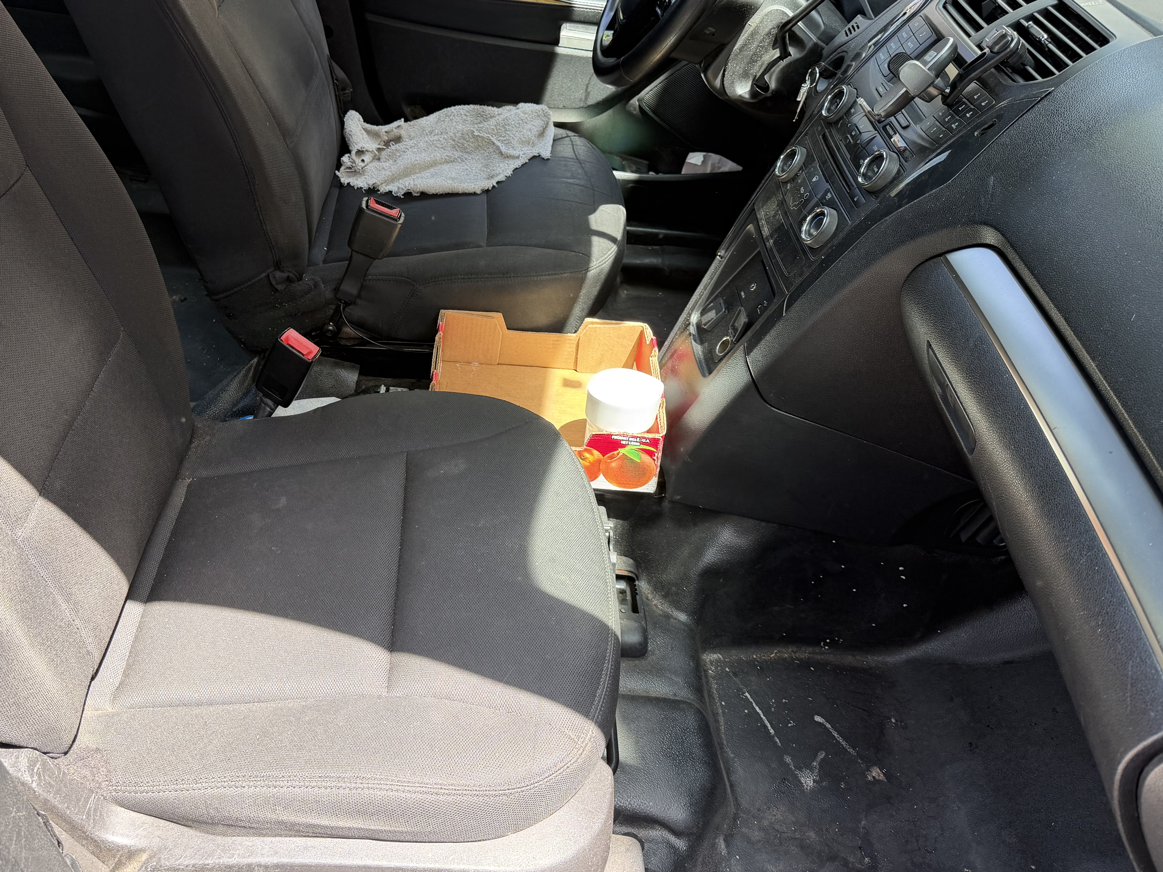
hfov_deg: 57.6
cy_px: 356
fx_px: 1042
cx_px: 432
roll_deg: -5.3
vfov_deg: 45.2
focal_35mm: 31
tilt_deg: -35.8
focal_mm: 6.76
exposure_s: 1/187
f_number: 1.78
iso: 64
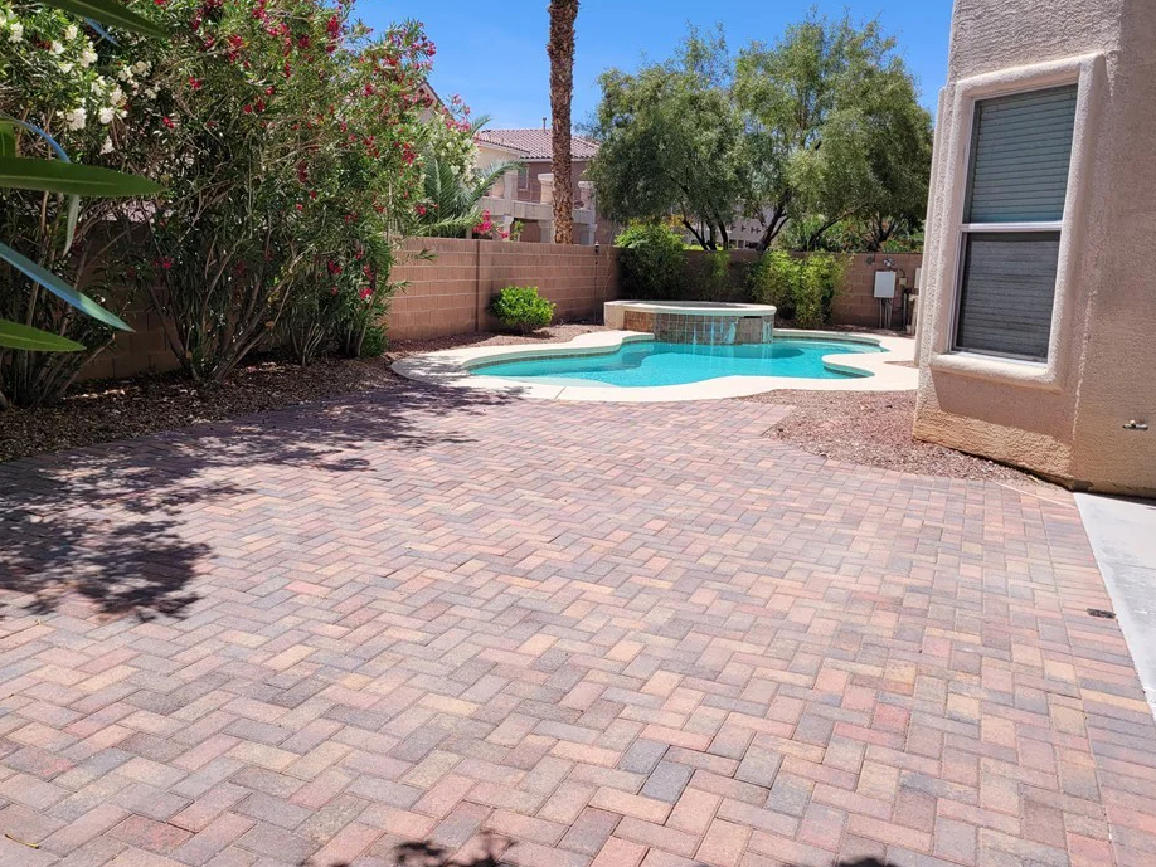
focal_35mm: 29
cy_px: 417
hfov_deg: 61.6
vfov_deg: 48.2
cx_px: 540
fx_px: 969
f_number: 1.8
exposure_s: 1/2463
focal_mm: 5.4
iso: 40
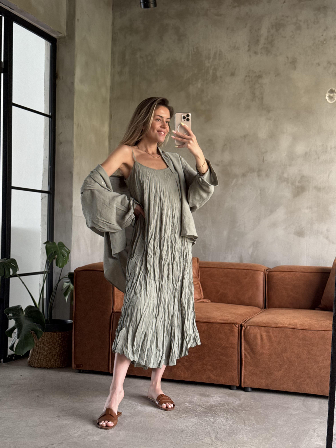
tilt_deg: -19.6
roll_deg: -1.2
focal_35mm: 48
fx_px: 621
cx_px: 168
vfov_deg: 39.7
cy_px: 224
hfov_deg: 30.3
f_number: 1.78
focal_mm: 6.76
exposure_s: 1/60
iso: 160
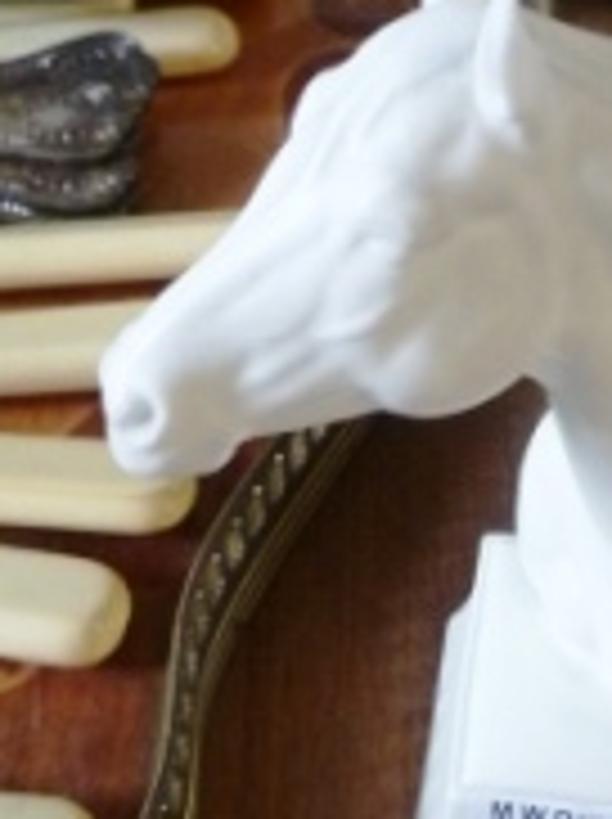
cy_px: 495
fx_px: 1630
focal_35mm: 69
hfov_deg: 20.8
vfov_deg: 28.1
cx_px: 567
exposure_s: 1/30
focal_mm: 5
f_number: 2.8
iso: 320
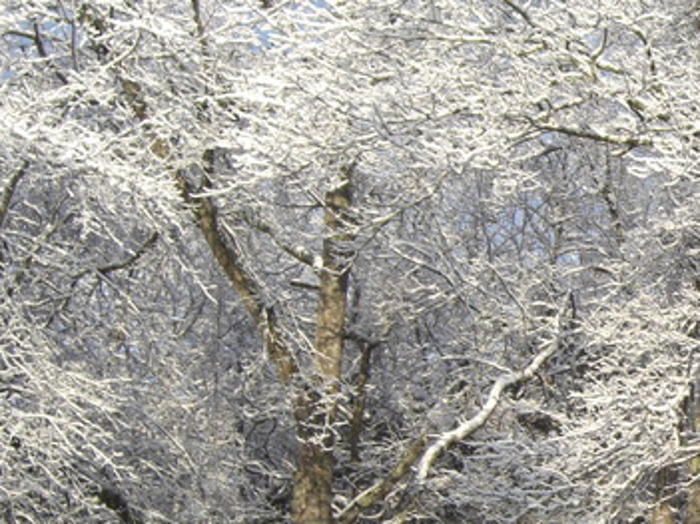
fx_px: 2244
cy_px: 343
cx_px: 941
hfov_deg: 16.6
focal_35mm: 111
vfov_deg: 13.3
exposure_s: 1/500
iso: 80
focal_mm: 7.9
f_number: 4
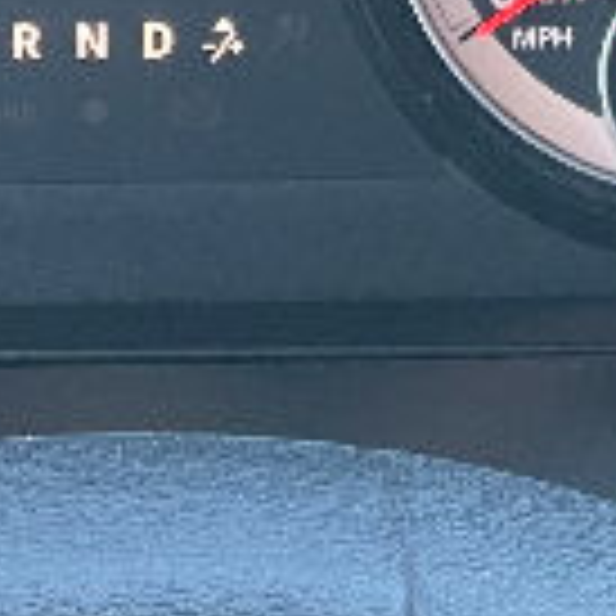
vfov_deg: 5.0
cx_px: 108
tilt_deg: -30.7
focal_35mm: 344
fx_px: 6926
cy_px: 980
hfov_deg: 5.1
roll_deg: -0.8
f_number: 2
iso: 125
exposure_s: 1/122
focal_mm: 6
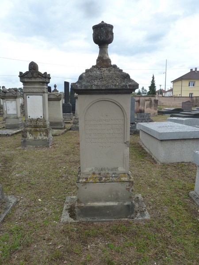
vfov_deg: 69.4
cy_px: 132
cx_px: 100
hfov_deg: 54.9
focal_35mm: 25
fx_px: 192
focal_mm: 4.1
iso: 125
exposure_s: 1/200
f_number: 4
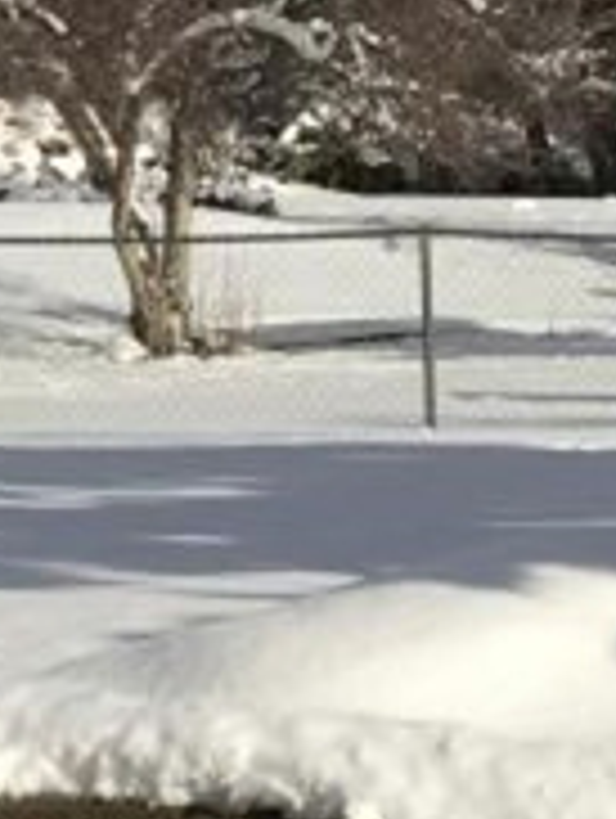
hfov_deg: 7.2
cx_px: 1192
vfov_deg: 9.8
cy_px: 130
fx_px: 4734
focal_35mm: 200
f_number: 2.8
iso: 20
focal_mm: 6.6
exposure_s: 1/1709
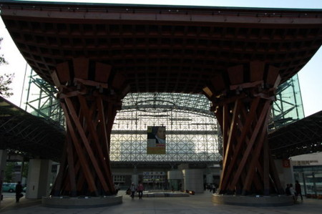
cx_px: 161
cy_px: 107
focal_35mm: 27
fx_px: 241
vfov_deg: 47.8
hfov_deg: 67.4
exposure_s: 1/160
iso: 200
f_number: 6.3
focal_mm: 18
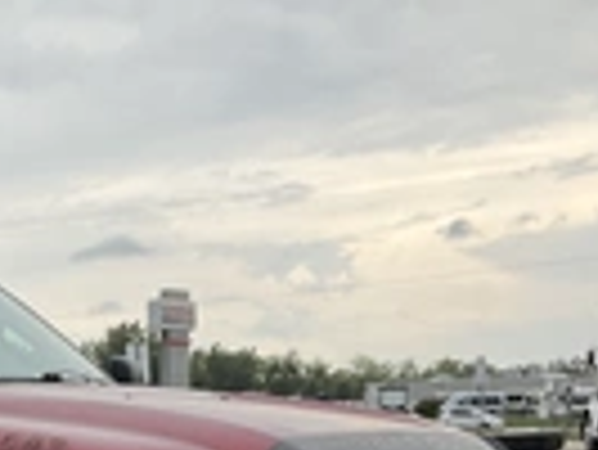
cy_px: 562
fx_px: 1504
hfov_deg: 21.5
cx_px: -40
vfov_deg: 16.2
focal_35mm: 87
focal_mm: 3
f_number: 1.8
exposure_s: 1/691
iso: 25
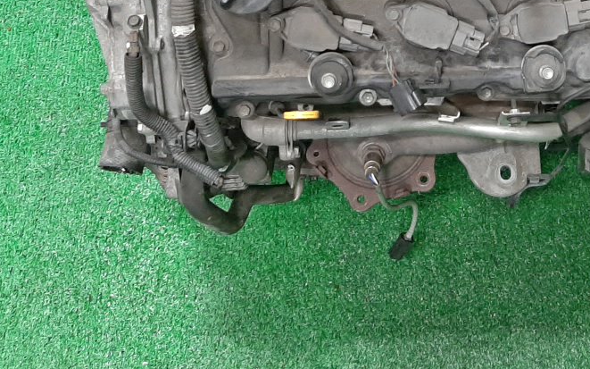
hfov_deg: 33.1
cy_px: -81
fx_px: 965
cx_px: 471
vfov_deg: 20.2
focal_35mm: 60
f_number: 1.7
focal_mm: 3.93
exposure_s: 1/50
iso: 174
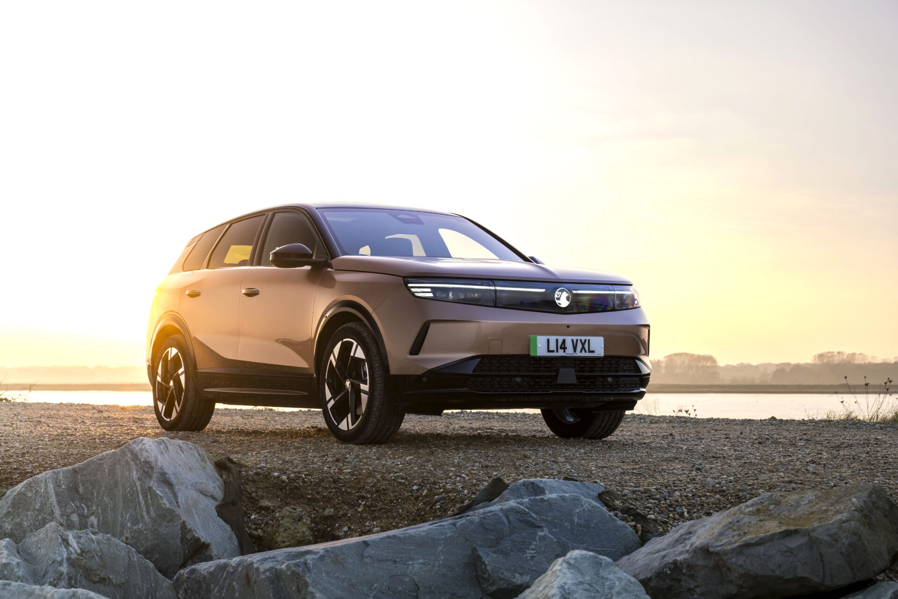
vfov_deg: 22.3
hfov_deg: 32.9
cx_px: 449
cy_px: 300
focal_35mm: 61
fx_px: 1521
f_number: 7.1
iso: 640
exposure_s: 1/160
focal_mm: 61
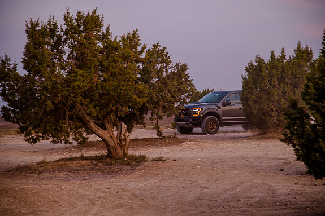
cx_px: 162
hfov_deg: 16.9
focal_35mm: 121
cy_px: 108
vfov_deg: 11.3
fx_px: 1092
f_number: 5
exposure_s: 1/80
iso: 125
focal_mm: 120
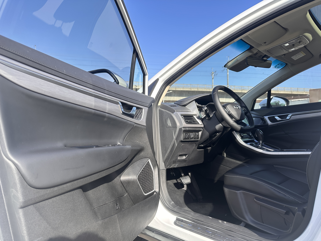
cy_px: 120
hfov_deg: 71.6
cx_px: 160
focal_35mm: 24
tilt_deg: +1.7
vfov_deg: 56.8
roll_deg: -0.3
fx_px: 223
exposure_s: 1/1198
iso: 80
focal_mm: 6.86
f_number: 1.78
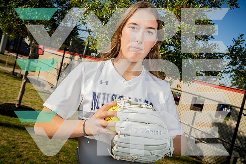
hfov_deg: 48.4
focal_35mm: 40
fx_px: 273
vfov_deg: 33.4
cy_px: 82
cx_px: 123
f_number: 10
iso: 125
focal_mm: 40
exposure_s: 1/250
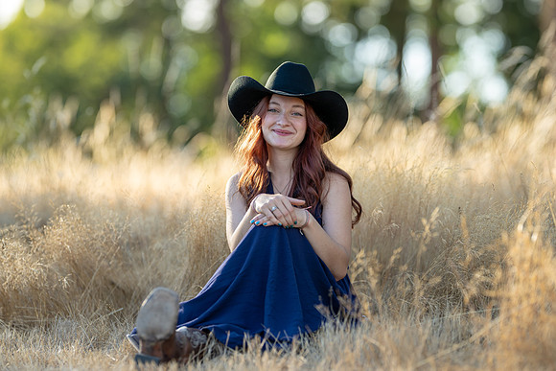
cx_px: 278
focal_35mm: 135
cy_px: 186
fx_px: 2085
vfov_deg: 10.2
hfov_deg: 15.2
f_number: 1.8
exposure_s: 1/500
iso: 80
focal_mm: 135
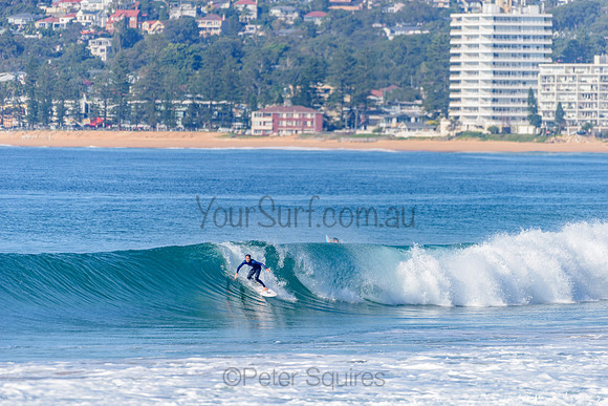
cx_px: 304
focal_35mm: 500
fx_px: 8446
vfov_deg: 2.8
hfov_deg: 4.1
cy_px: 203
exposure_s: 1/2000
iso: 160
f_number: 5.6
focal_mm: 500
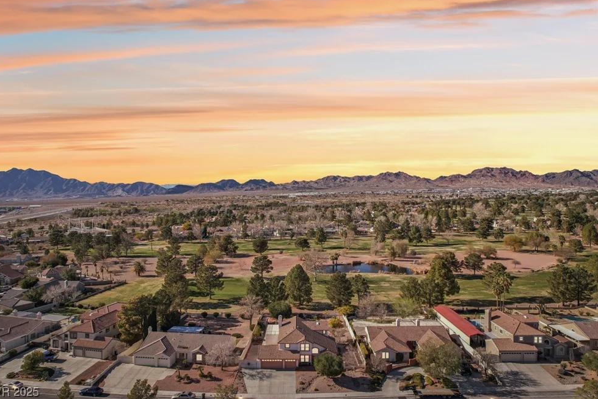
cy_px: 195
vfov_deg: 55.1
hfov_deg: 76.1
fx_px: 382
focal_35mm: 23
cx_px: 297
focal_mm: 8.4
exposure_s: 1/1600
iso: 150
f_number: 2.8
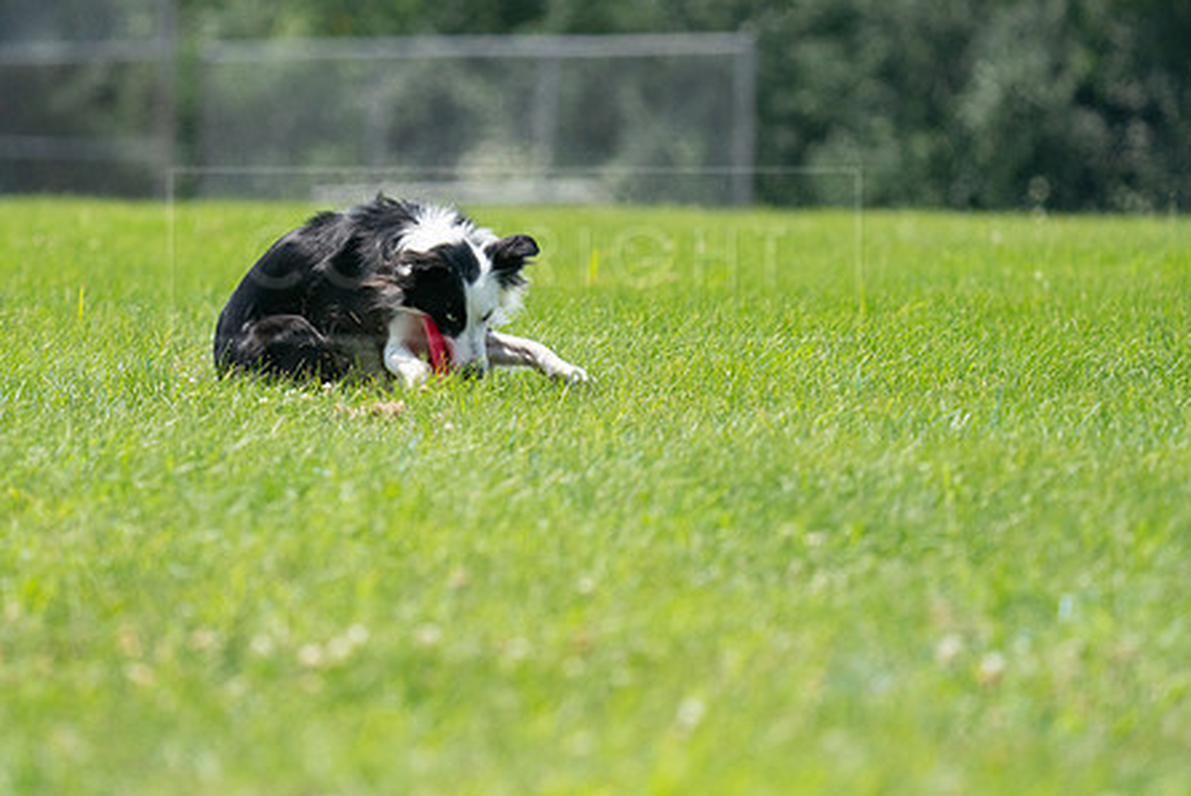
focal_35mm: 443
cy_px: 301
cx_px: 422
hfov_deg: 4.7
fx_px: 14665
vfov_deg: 3.1
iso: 1600
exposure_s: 1/4000
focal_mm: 341
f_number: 6.3
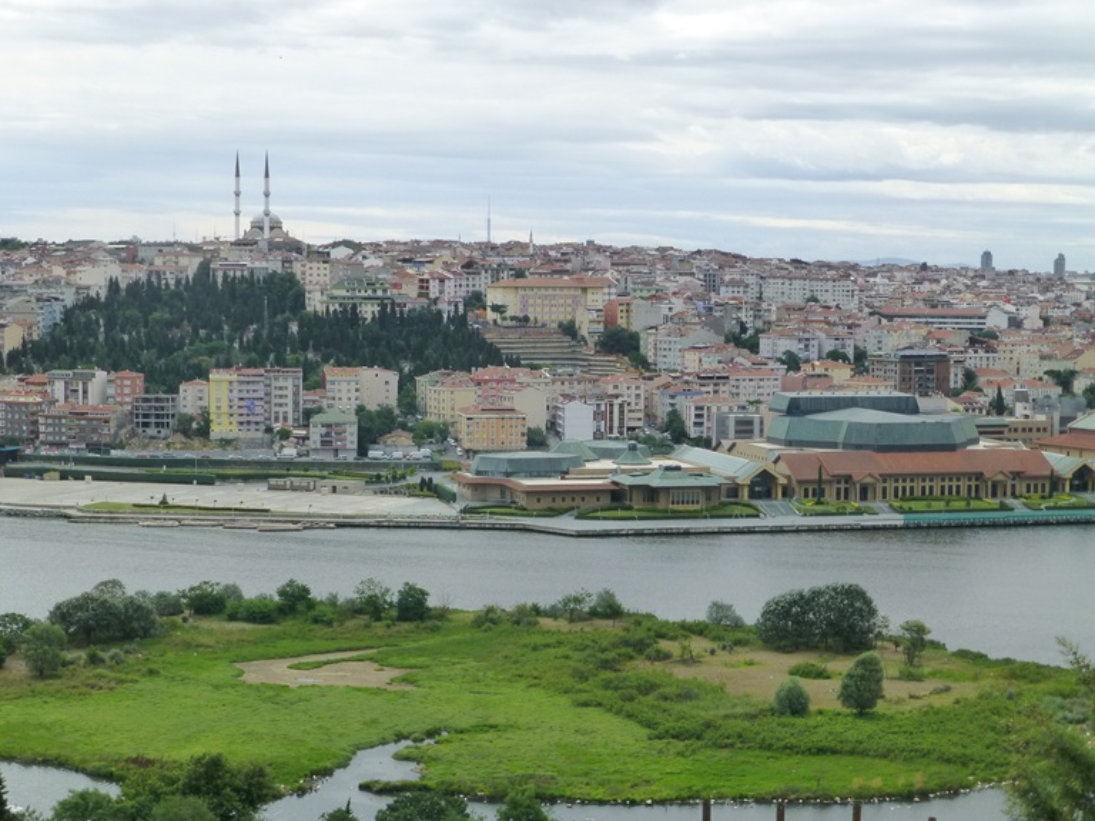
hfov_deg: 29.4
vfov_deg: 22.3
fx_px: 2088
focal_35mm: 66
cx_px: 548
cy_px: 410
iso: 200
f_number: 4.9
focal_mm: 11.7
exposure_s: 1/500
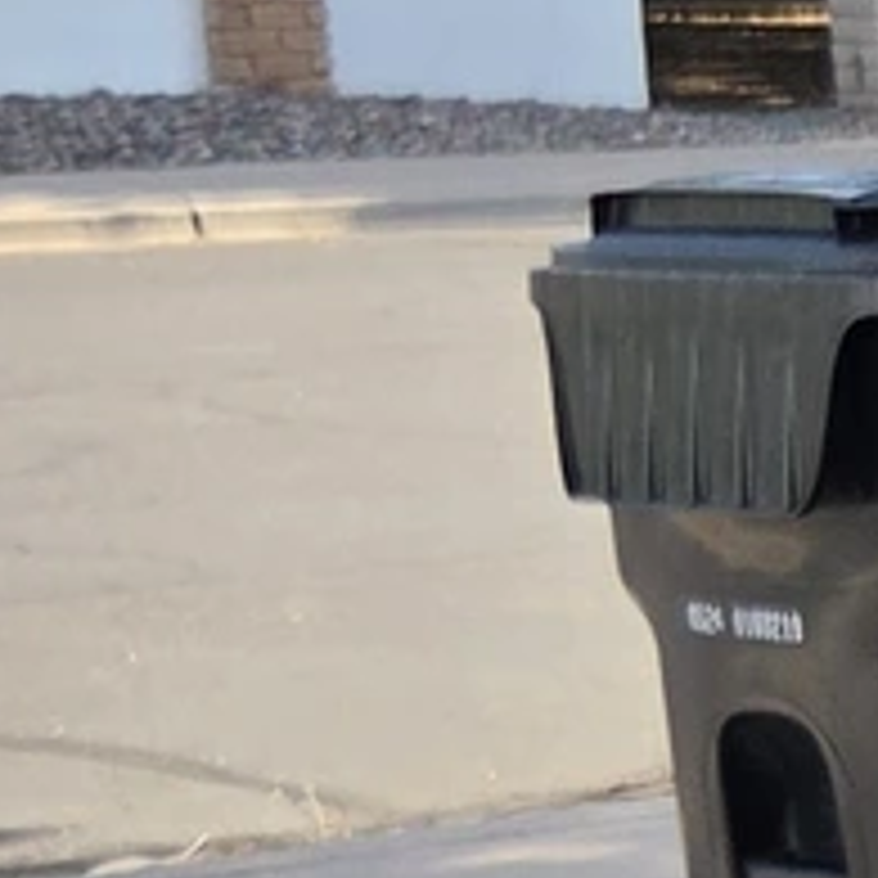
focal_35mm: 209
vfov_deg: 8.2
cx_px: 2864
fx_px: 5997
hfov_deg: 7.2
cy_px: 1202
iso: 80
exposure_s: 1/2851
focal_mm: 5.4
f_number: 1.8
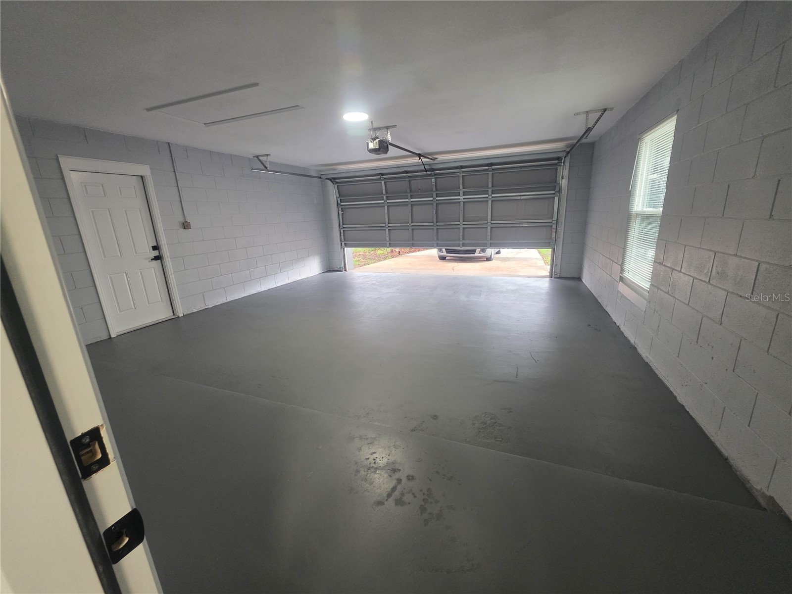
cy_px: 297
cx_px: 396
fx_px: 297
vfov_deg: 89.9
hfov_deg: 106.2
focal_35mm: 13
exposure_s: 1/60
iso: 400
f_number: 1.9
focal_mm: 2.2
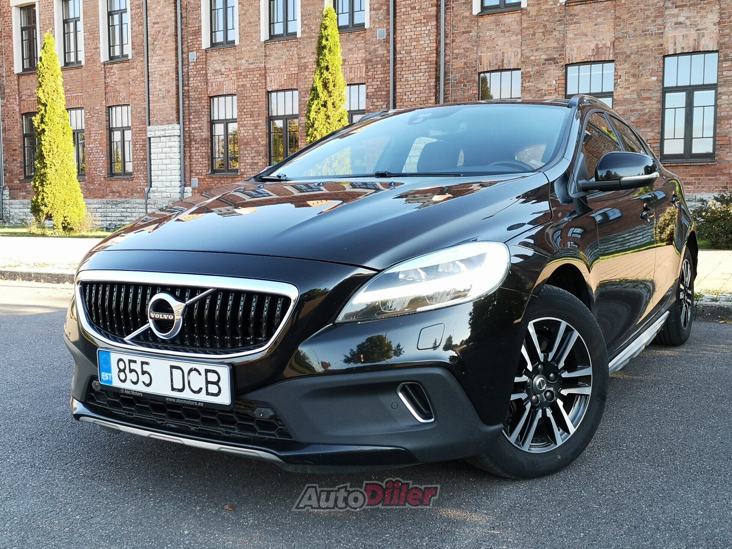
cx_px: 366
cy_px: 274
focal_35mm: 35
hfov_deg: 52.6
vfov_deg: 40.7
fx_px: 740
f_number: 1.8
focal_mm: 3.95
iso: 50
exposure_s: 1/206
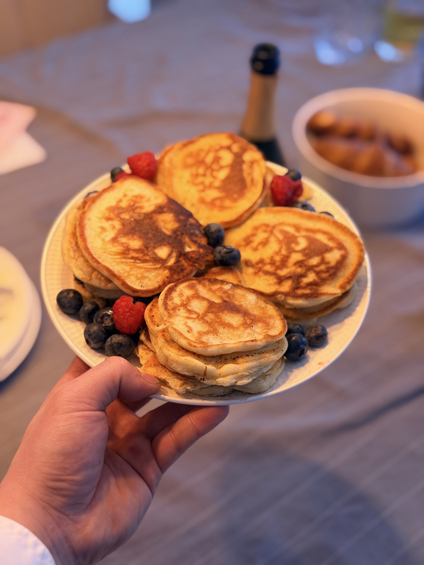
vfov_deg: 39.7
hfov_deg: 30.3
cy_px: 282
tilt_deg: -46.3
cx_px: 212
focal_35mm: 48
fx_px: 784
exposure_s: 1/50
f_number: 1.78
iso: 200
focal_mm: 6.76
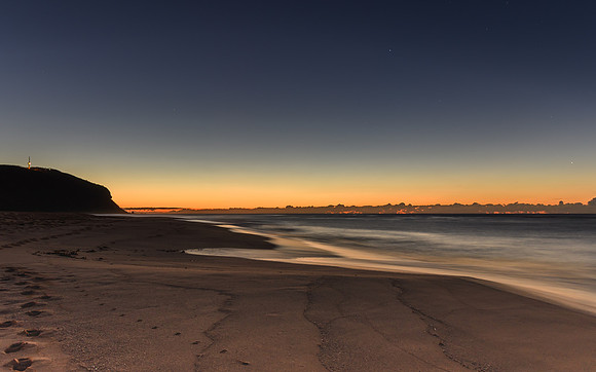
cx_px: 307
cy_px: 194
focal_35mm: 28
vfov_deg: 45.2
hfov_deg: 67.4
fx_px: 447
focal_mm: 16
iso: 100
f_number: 8
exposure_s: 13
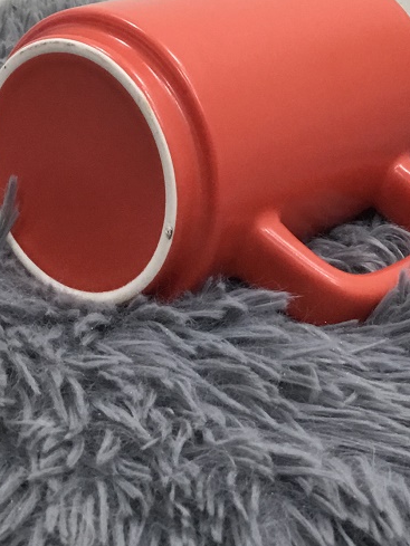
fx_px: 1200
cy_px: 36
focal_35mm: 76
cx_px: 187
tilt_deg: -10.2
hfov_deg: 19.4
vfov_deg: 24.8
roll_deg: +0.7
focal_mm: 3.3
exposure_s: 1/33
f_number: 2.4
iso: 125
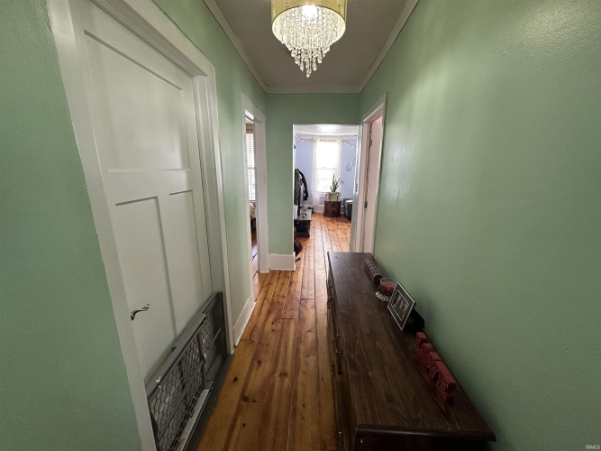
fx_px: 243
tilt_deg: -13.1
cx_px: 300
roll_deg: -0.5
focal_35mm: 14
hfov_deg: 102.1
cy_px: 226
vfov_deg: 85.7
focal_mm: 2.22
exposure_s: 1/120
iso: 250
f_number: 2.2
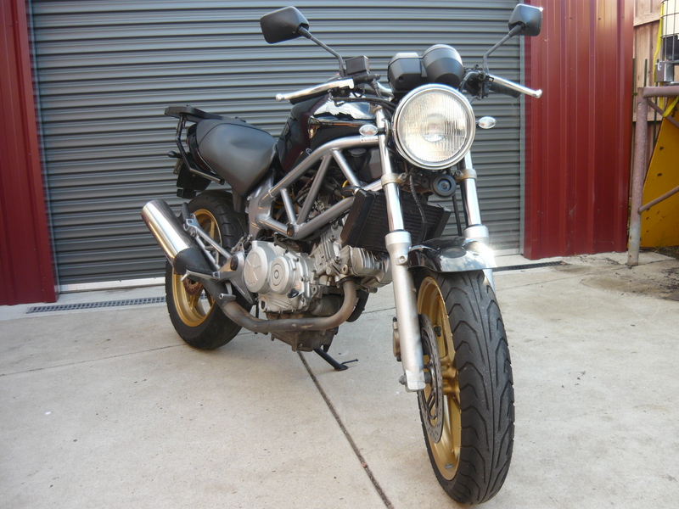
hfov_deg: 55.4
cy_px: 254
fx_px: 647
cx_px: 340
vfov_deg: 42.9
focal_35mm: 33
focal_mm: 5.5
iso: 100
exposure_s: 1/100
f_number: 2.8
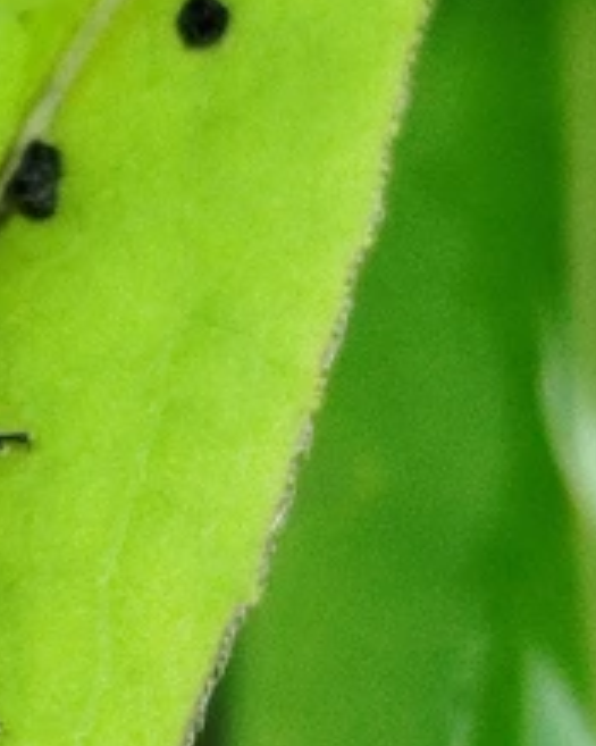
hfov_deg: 12.9
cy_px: 405
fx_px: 2582
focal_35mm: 117
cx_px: -95
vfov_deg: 16.4
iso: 64
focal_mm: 5.31
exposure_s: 1/50
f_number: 1.7
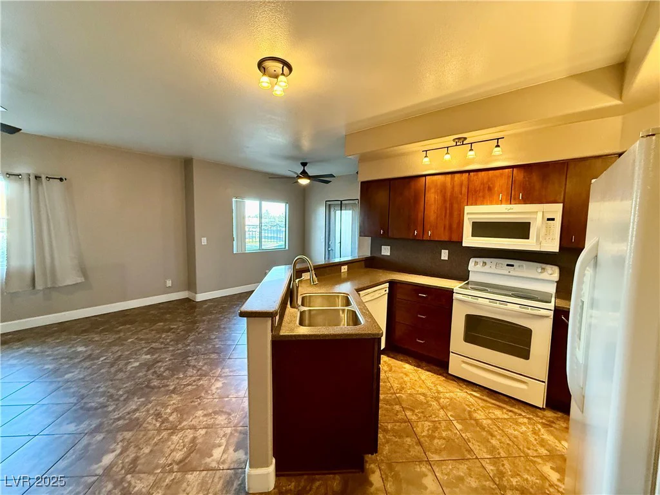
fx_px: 267
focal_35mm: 14
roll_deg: -0.5
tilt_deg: -5.6
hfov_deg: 102.1
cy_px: 248
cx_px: 330
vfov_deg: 85.7
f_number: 2.2
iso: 400
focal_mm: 2.22
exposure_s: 1/60
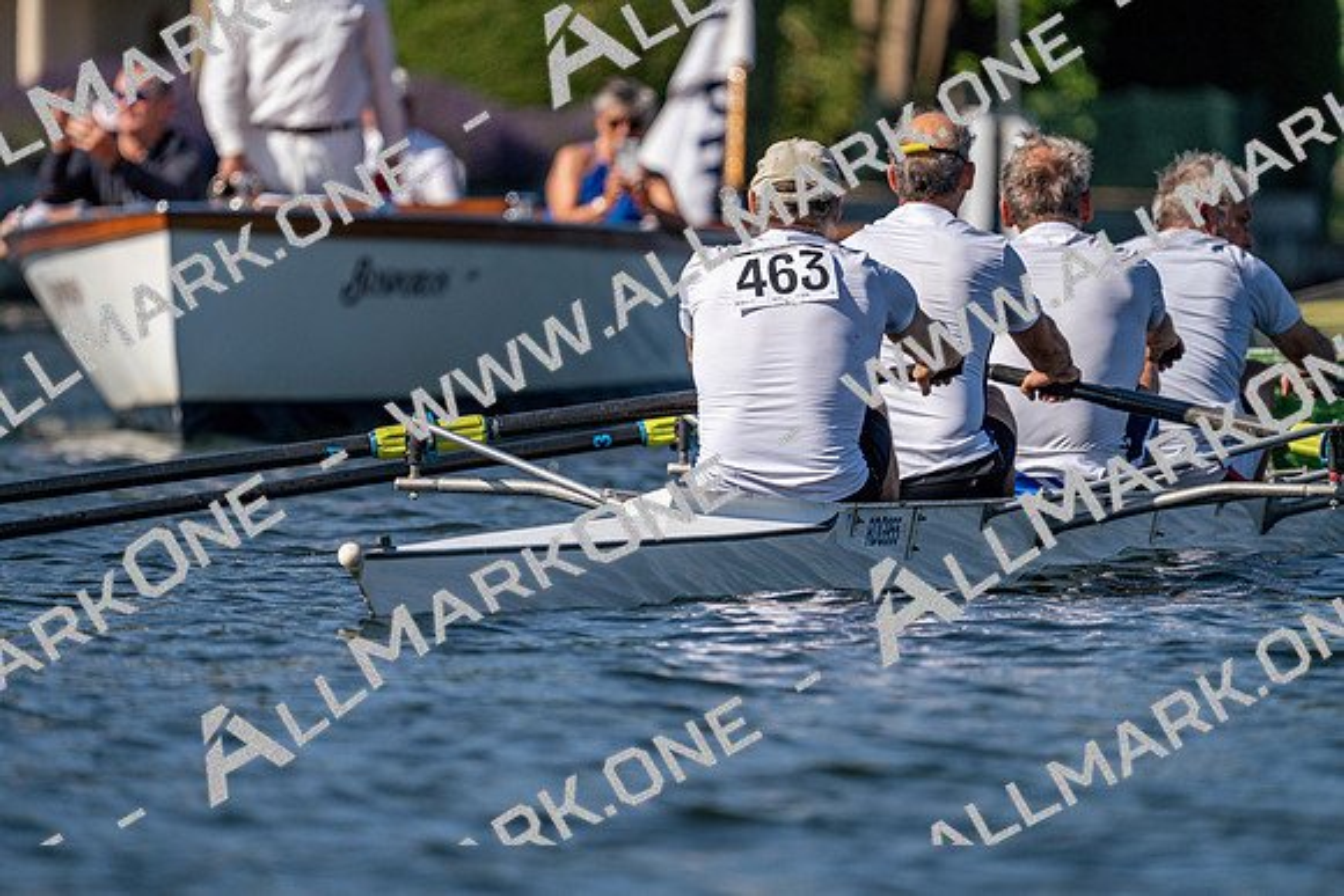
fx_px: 17849
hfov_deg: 4.3
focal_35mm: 478
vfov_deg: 2.9
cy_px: 448
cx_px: 672
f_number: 6.3
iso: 160
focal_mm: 478
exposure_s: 1/1600
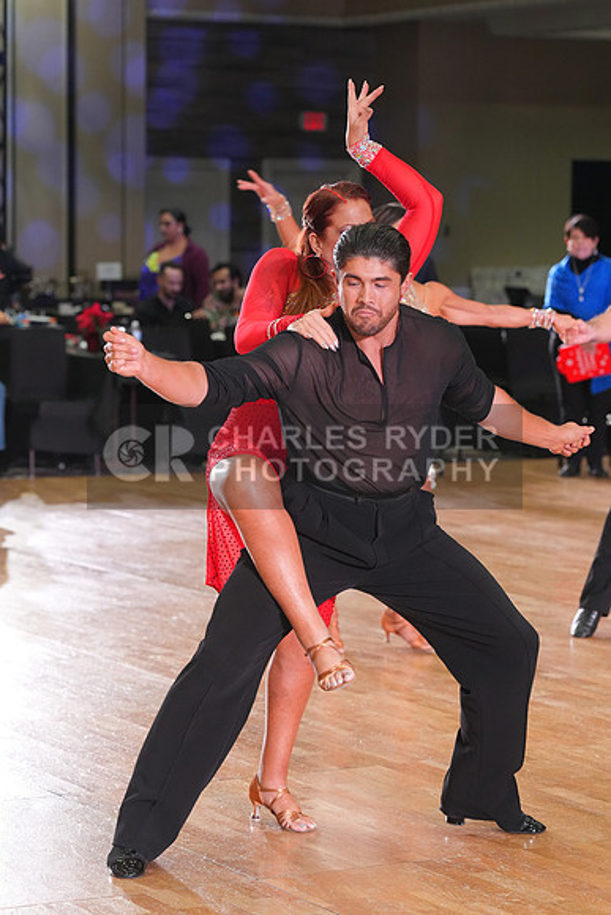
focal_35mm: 109
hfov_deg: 12.6
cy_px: 458
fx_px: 2773
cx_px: 306
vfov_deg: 18.8
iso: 3200
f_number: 5
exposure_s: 1/200
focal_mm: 109
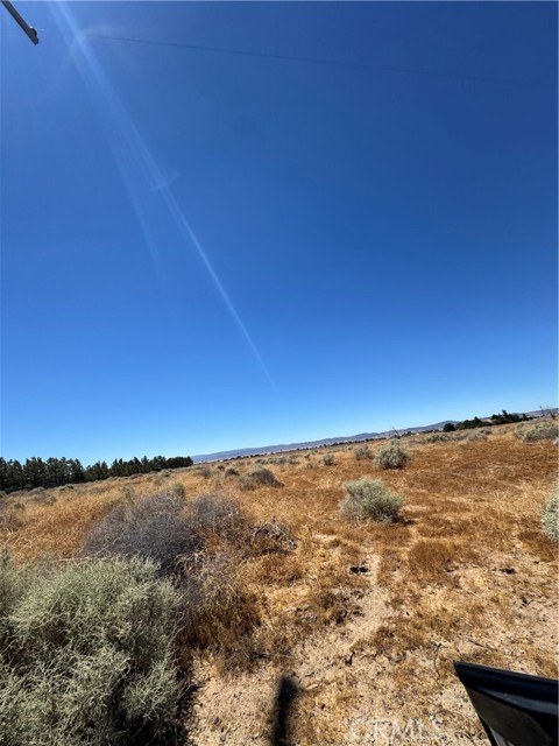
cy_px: 373
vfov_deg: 102.1
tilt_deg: +17.7
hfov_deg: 85.7
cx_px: 280
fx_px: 301
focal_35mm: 14
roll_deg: +6.7
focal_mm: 2.22
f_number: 2.2
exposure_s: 1/2770
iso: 50
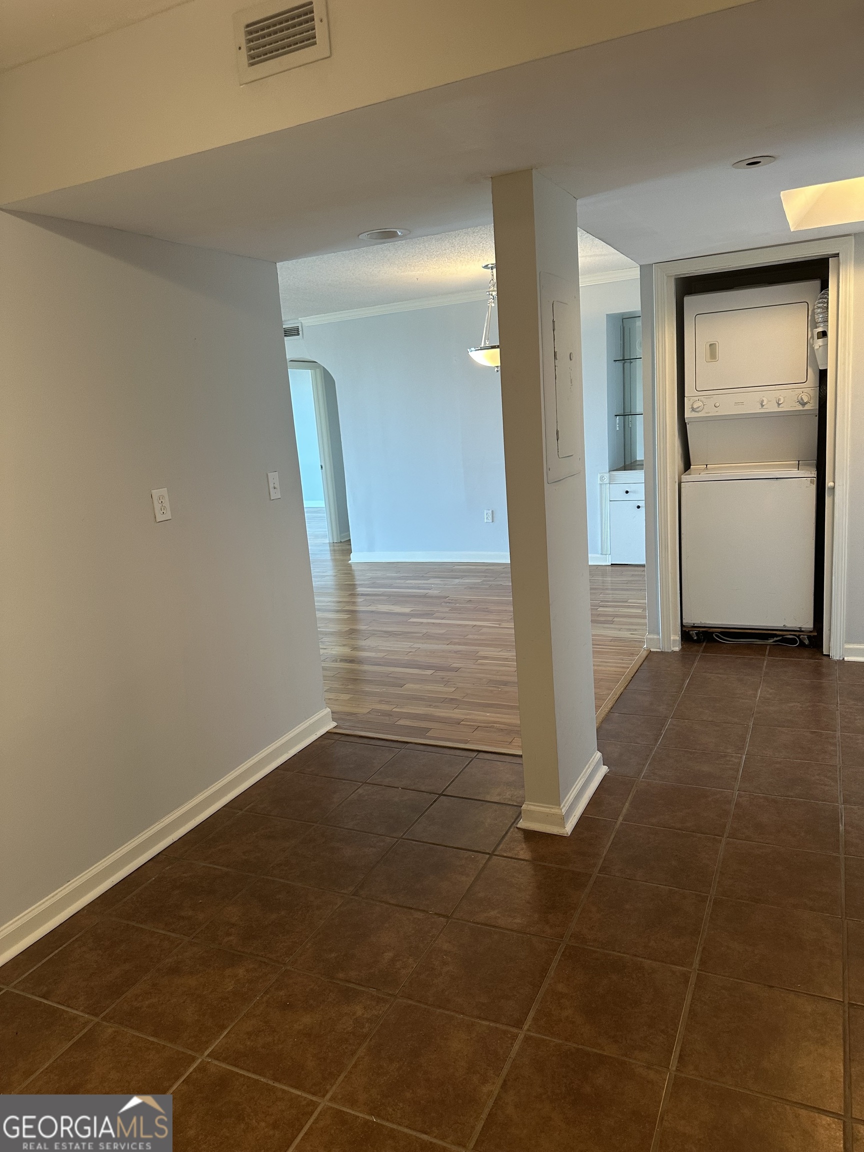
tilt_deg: -11.0
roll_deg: +3.9
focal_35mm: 24
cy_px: 576
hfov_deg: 56.8
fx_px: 799
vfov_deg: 71.6
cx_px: 432
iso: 200
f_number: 1.78
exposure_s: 1/60
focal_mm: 6.86
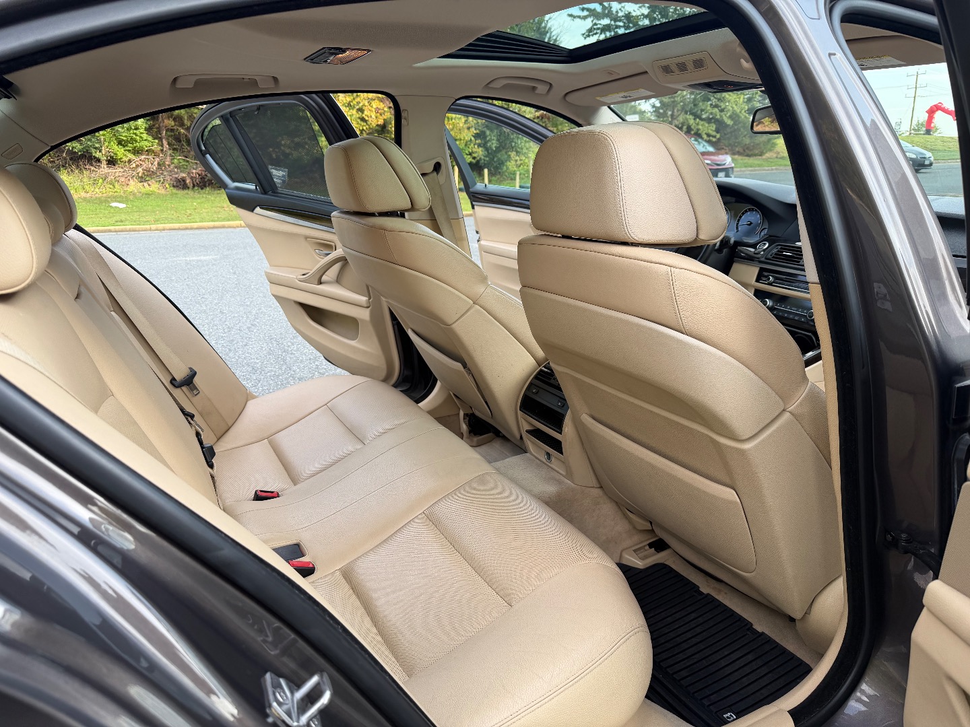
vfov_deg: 56.8
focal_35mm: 24
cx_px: 485
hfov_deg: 71.6
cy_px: 364
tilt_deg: -14.3
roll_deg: -0.3
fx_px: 673
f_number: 1.78
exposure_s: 1/381
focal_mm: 6.76
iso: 80
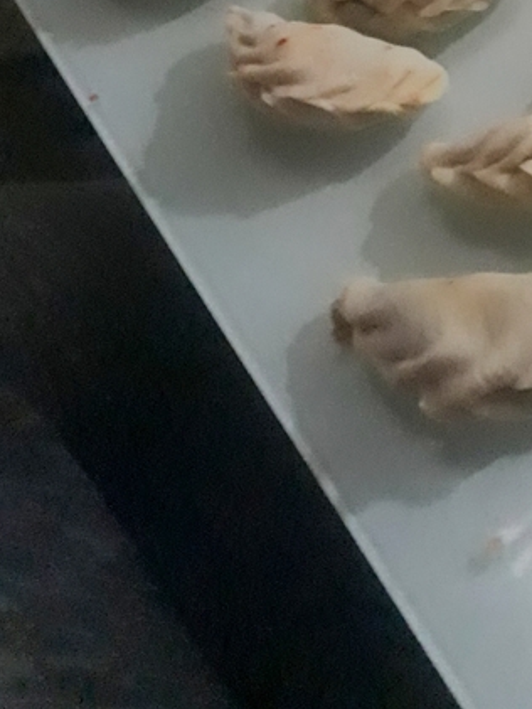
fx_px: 1208
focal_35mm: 59
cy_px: -61
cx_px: 577
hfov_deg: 23.4
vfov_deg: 29.6
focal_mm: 3.6
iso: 800
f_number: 1.9
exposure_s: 1/17
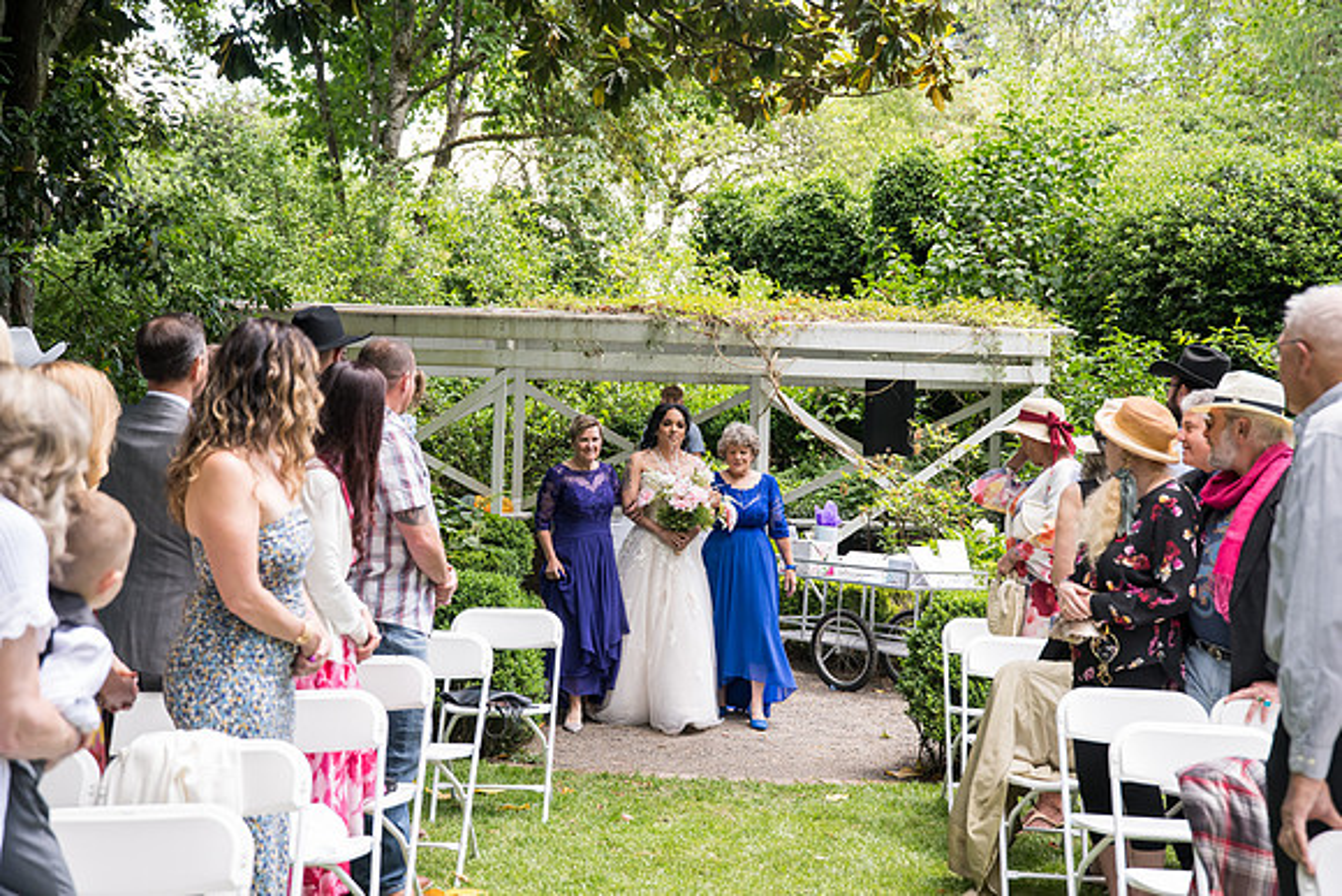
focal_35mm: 56
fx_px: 2088
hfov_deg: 35.6
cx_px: 671
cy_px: 448
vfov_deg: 24.2
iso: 640
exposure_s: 1/400
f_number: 3.5
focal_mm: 56
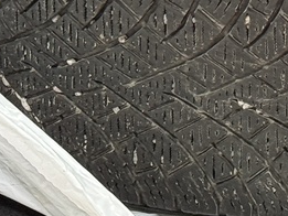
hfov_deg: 7.4
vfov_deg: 5.5
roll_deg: -1.1
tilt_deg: -17.4
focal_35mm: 265
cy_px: -129
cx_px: 319
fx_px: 2206
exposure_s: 1/60
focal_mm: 6.76
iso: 200
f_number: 1.78
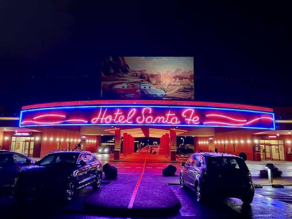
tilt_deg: +9.5
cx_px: 146
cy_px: 110
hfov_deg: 67.3
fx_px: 219
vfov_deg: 53.1
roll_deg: -0.4
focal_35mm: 26
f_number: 1.6
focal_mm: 4.2
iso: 640
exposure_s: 1/33
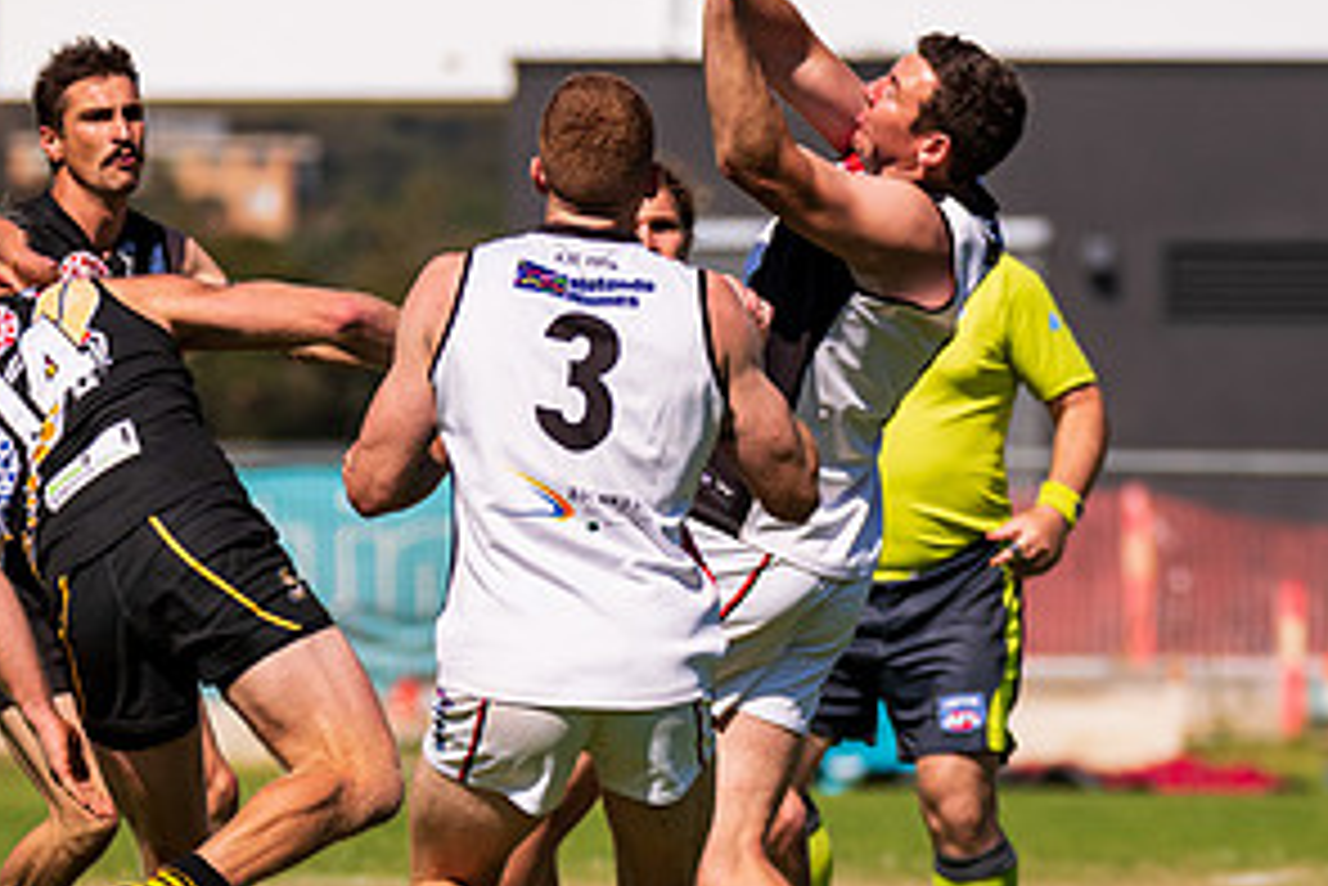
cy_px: 437
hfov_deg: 3.0
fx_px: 25575
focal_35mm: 693
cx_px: 596
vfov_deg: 2.0
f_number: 6.3
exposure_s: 1/6400
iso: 800
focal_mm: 280
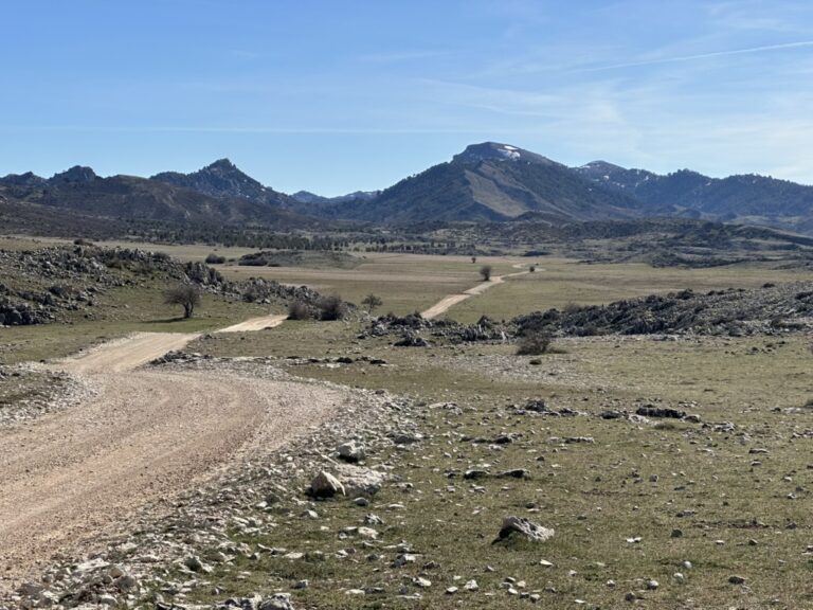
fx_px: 1808
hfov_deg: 25.3
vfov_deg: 19.1
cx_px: 406
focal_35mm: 77
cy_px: 305
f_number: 2.8
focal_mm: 9
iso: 32
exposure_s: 1/1248
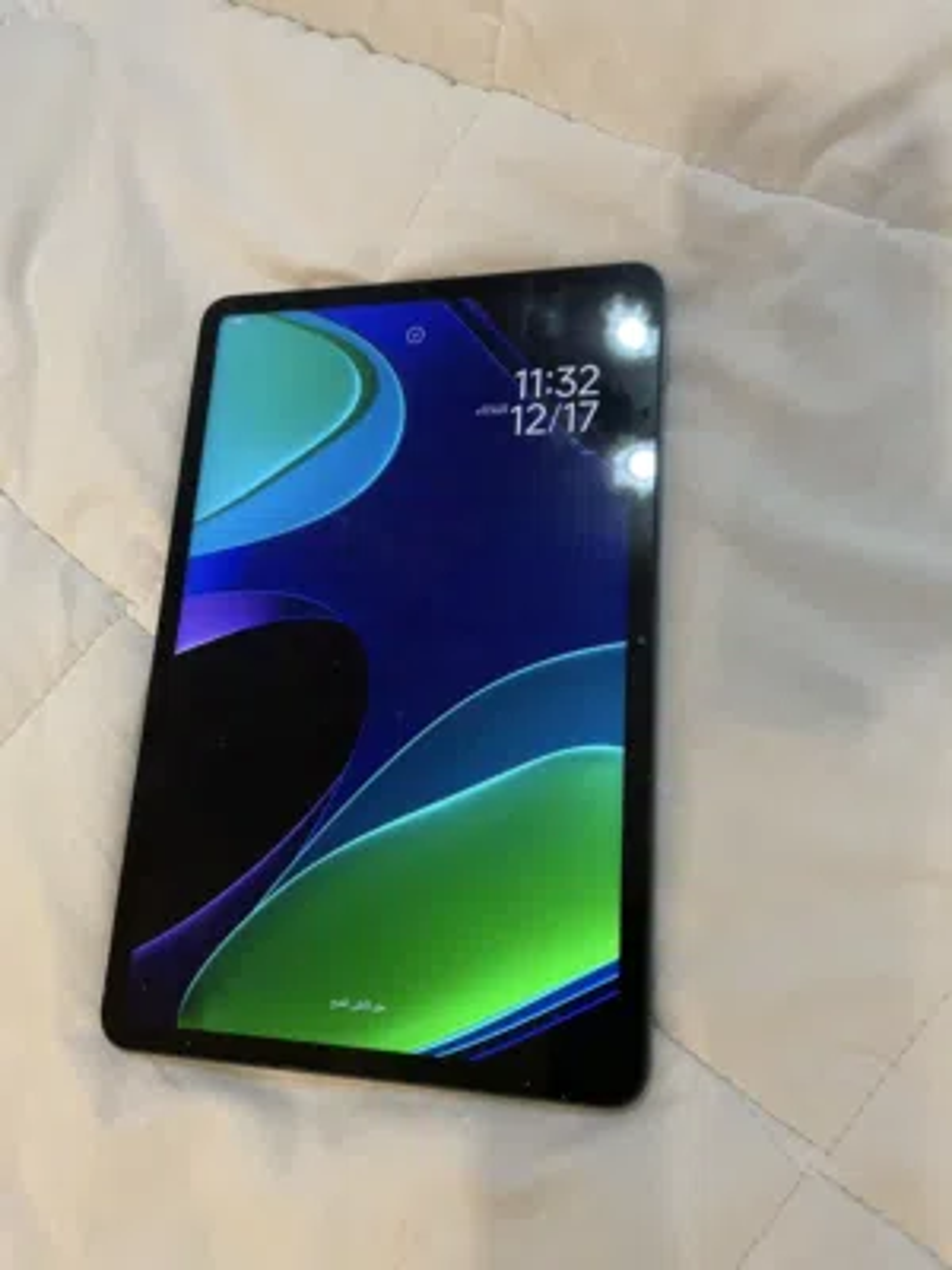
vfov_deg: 67.3
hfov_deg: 53.1
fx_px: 953
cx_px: 476
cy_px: 635
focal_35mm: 26
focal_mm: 4.2
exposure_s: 1/50
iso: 200
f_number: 1.6
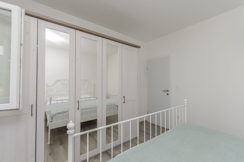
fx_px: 101
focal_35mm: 15
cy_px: 81
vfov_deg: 77.1
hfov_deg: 100.5
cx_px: 122
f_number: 9
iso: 100
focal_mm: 10
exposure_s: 1/80
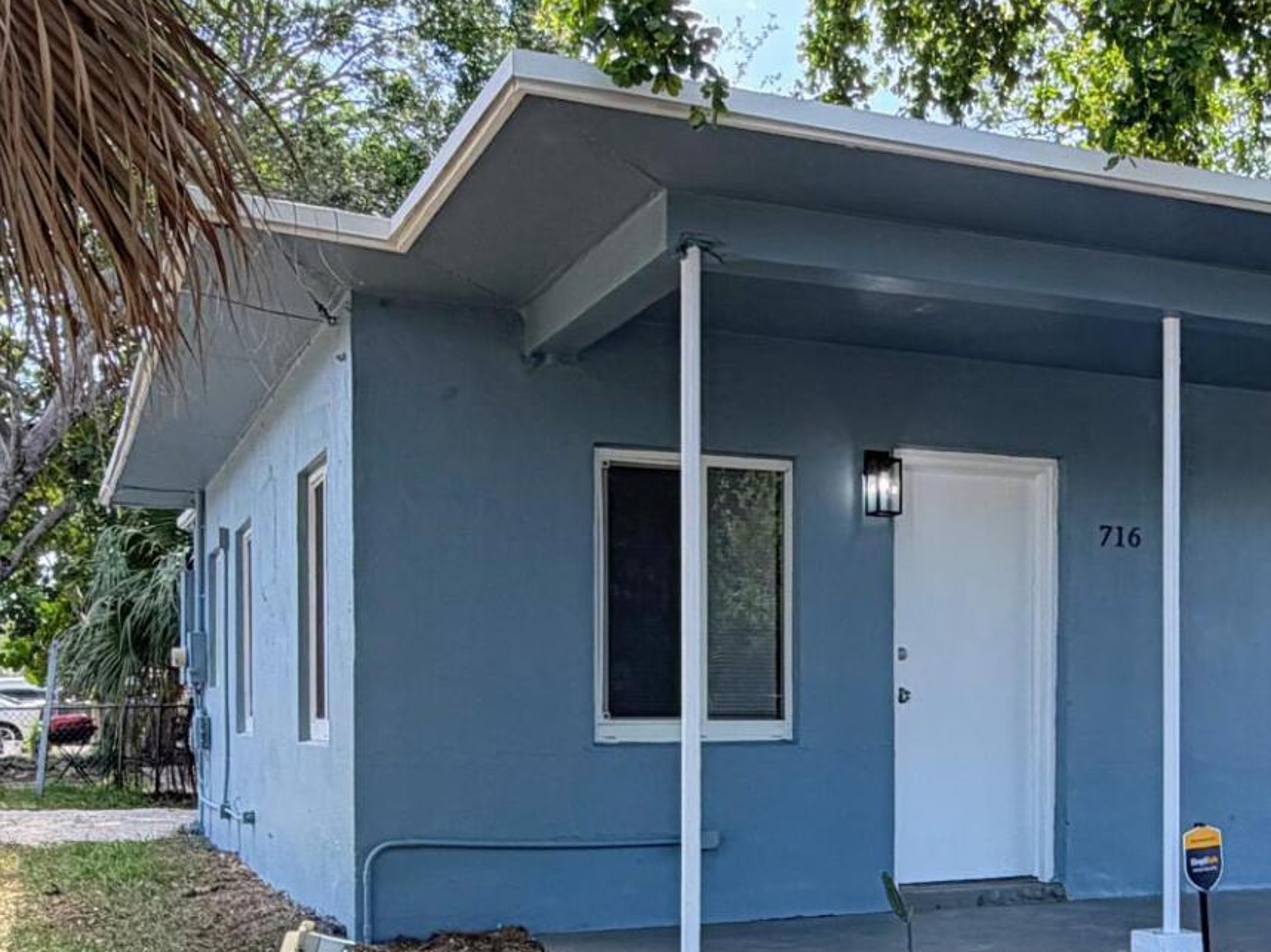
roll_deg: +0.6
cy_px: 737
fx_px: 1725
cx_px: 899
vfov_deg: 30.2
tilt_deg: -2.3
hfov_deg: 39.7
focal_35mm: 47
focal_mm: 2.22
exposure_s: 1/229
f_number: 2.2
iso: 50
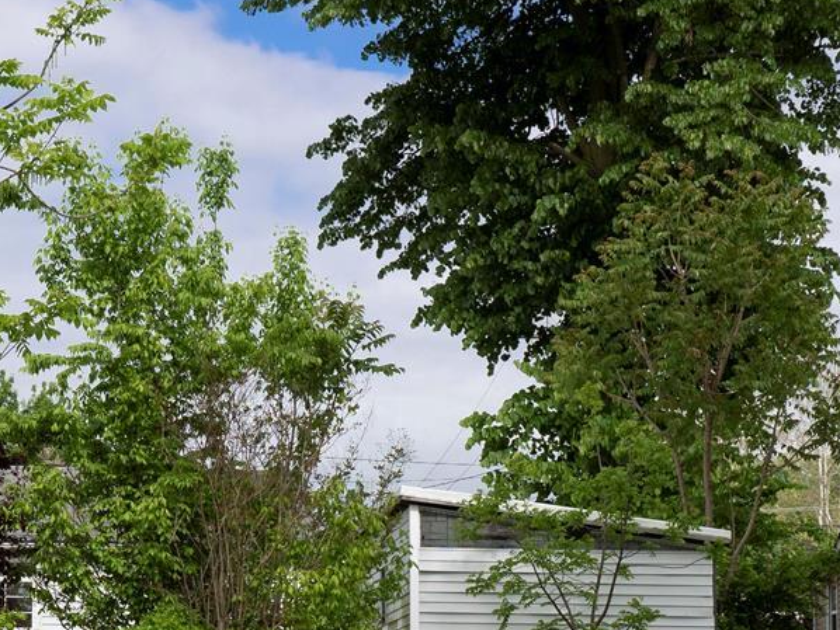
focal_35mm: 107
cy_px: 630
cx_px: 244
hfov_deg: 18.3
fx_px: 2598
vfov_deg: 13.6
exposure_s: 1/800
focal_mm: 20
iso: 200
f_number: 5.6
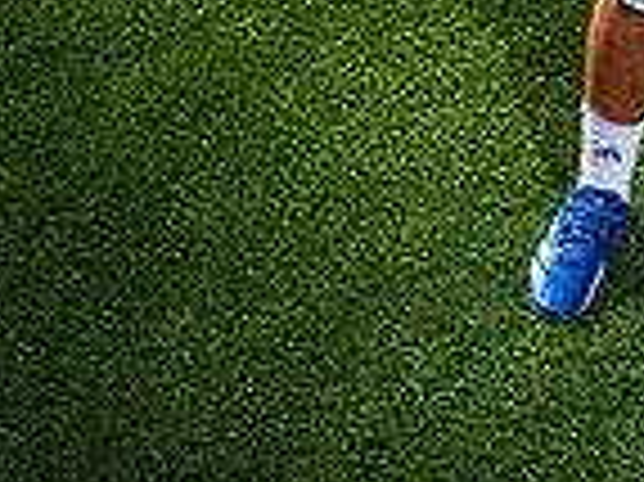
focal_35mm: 106
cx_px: 653
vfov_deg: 12.2
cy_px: -523
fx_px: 1970
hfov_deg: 18.1
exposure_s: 1/250
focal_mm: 35
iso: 125
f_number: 8
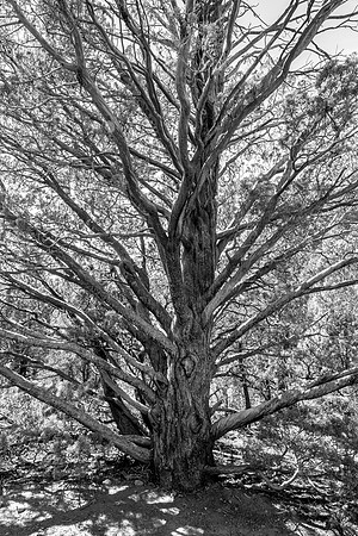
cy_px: 268
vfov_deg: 73.7
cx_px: 179
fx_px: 358
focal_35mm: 24
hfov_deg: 53.1
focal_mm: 24
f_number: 16
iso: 400
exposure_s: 1/80
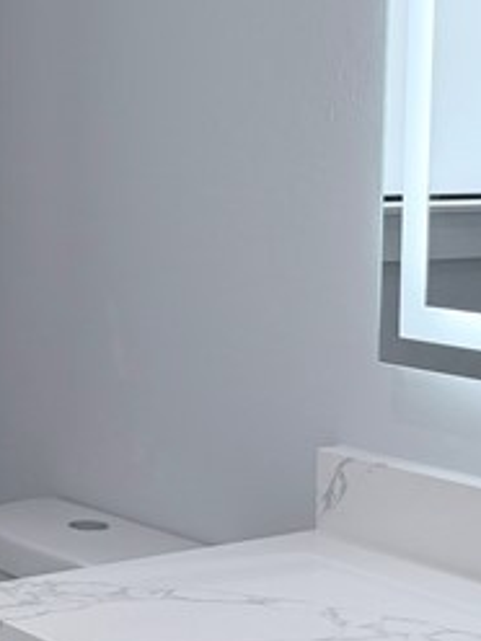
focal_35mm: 99
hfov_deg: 14.9
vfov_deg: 19.8
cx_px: 181
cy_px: 308
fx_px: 1834
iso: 100
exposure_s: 1/189
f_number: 1.78
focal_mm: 6.76
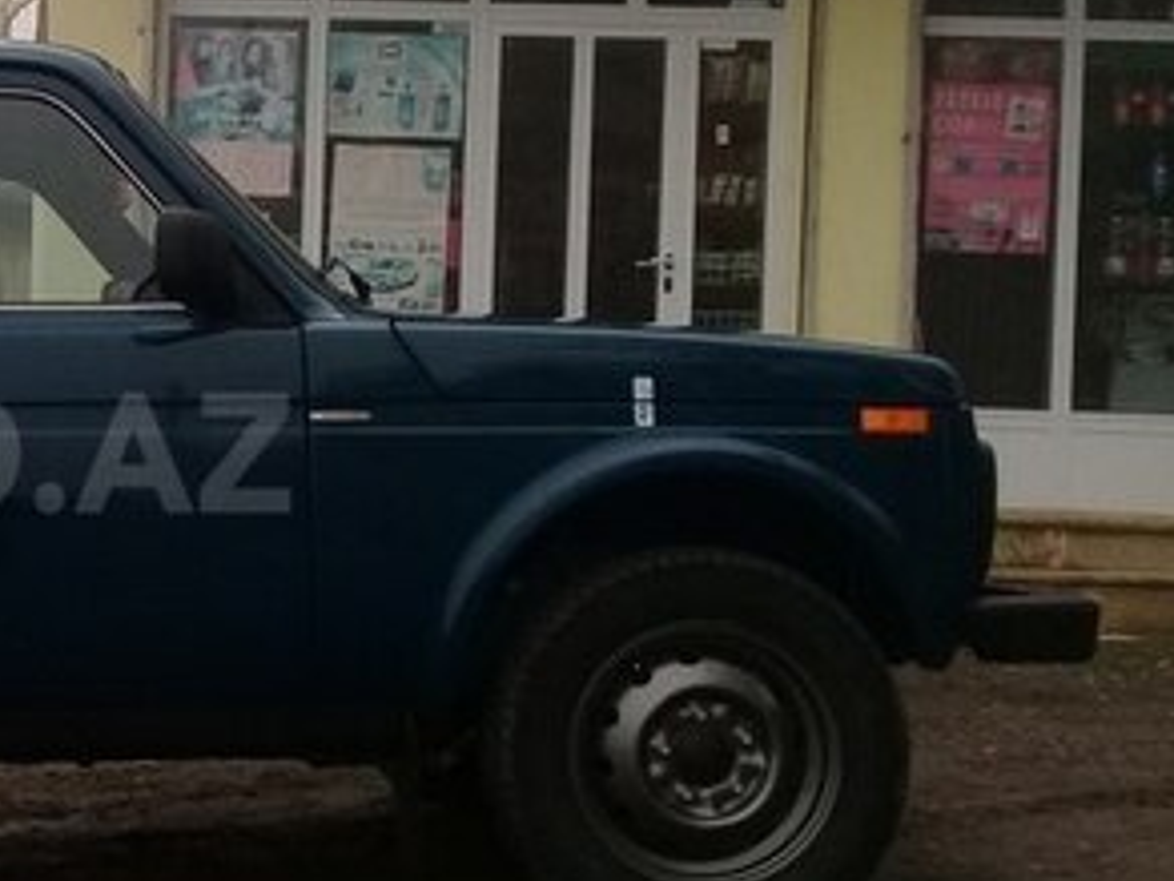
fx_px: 2374
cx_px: -121
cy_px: 453
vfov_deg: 21.0
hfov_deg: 25.7
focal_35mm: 70
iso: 64
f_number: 2.2
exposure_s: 1/248
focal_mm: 3.3
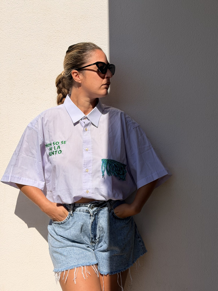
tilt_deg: -6.5
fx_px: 403
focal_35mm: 48
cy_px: 146
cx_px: 109
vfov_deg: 39.7
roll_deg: -1.8
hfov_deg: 30.3
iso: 64
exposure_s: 1/7874
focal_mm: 6.76
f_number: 1.78
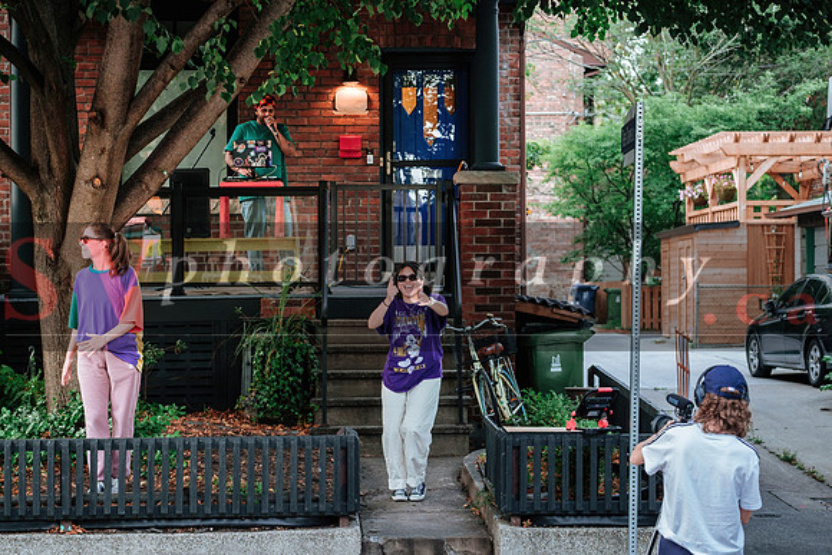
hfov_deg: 25.1
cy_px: 278
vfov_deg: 16.9
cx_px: 416
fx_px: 1872
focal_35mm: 81
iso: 800
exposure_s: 1/200
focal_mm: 54.1
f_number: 2.8
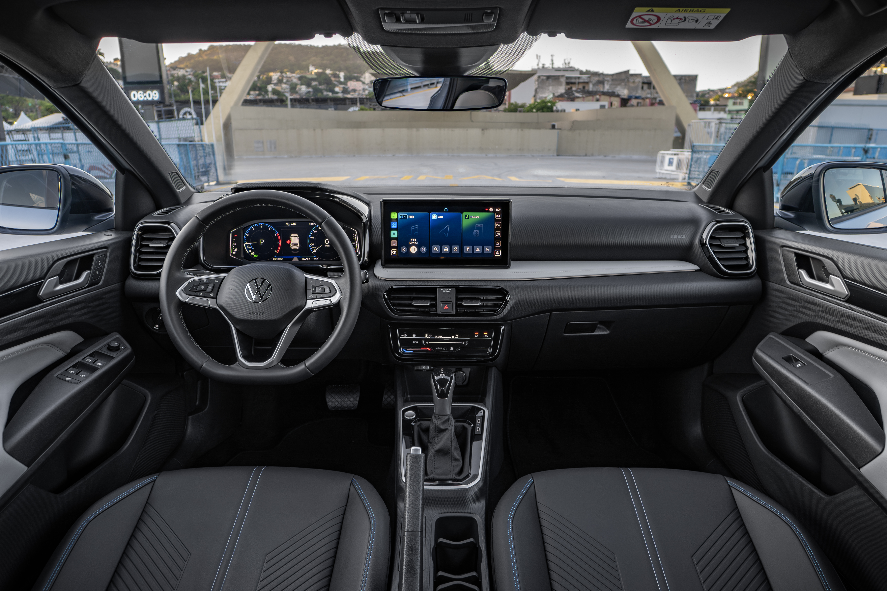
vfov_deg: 59.5
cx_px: 444
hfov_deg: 81.2
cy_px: 296
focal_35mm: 21
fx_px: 517
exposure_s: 1/50
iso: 160
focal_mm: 14
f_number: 4
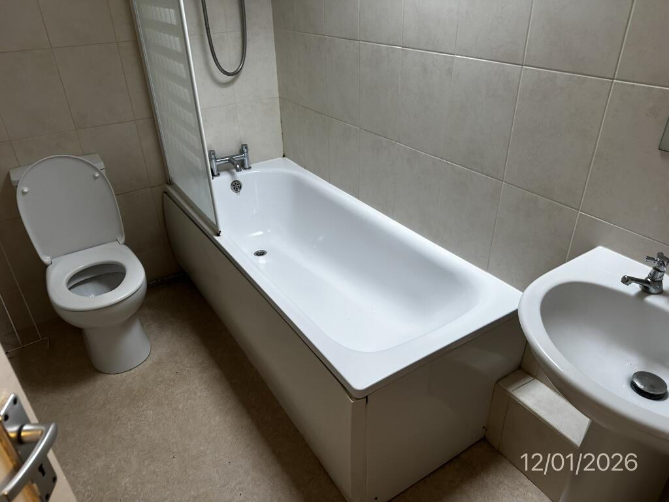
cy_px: 251
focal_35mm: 24
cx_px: 334
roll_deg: -0.4
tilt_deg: -28.7
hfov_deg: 71.6
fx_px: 464
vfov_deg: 56.8
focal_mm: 6.86
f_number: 1.78
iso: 160
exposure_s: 1/50
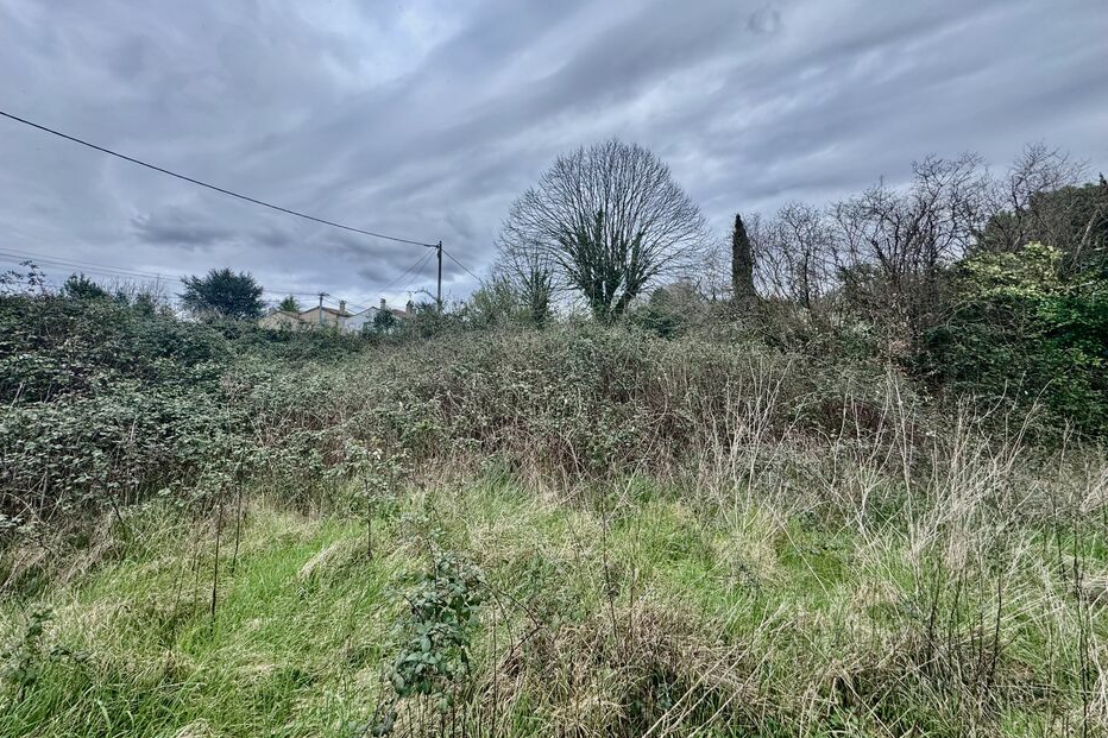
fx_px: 462
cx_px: 539
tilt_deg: +6.9
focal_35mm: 15
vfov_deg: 77.1
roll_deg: -0.5
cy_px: 332
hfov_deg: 100.4
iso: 50
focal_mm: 2.22
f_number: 2.2
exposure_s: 1/1143
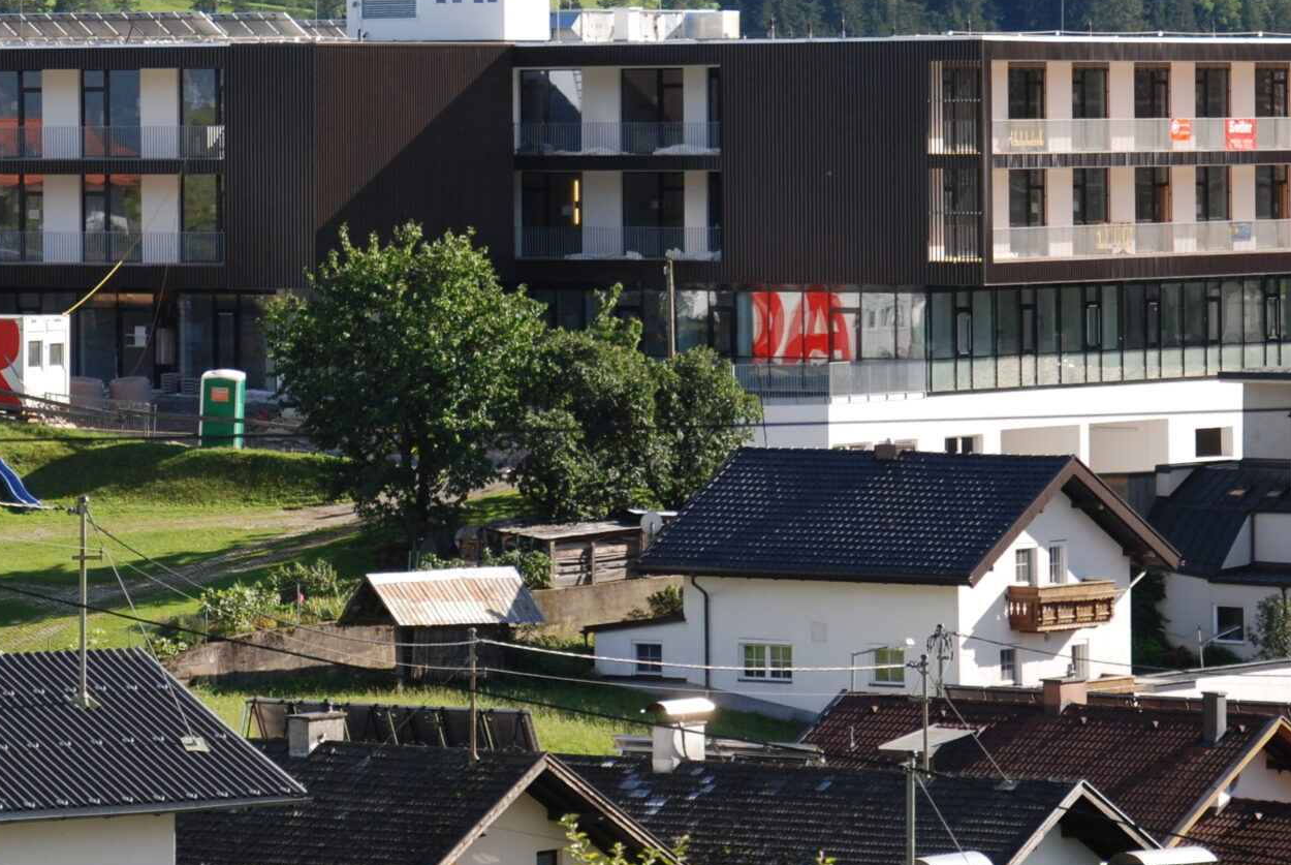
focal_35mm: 215
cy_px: 145
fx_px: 7720
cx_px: 499
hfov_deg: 9.6
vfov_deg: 6.4
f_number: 5.6
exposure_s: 1/400
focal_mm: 70
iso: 200
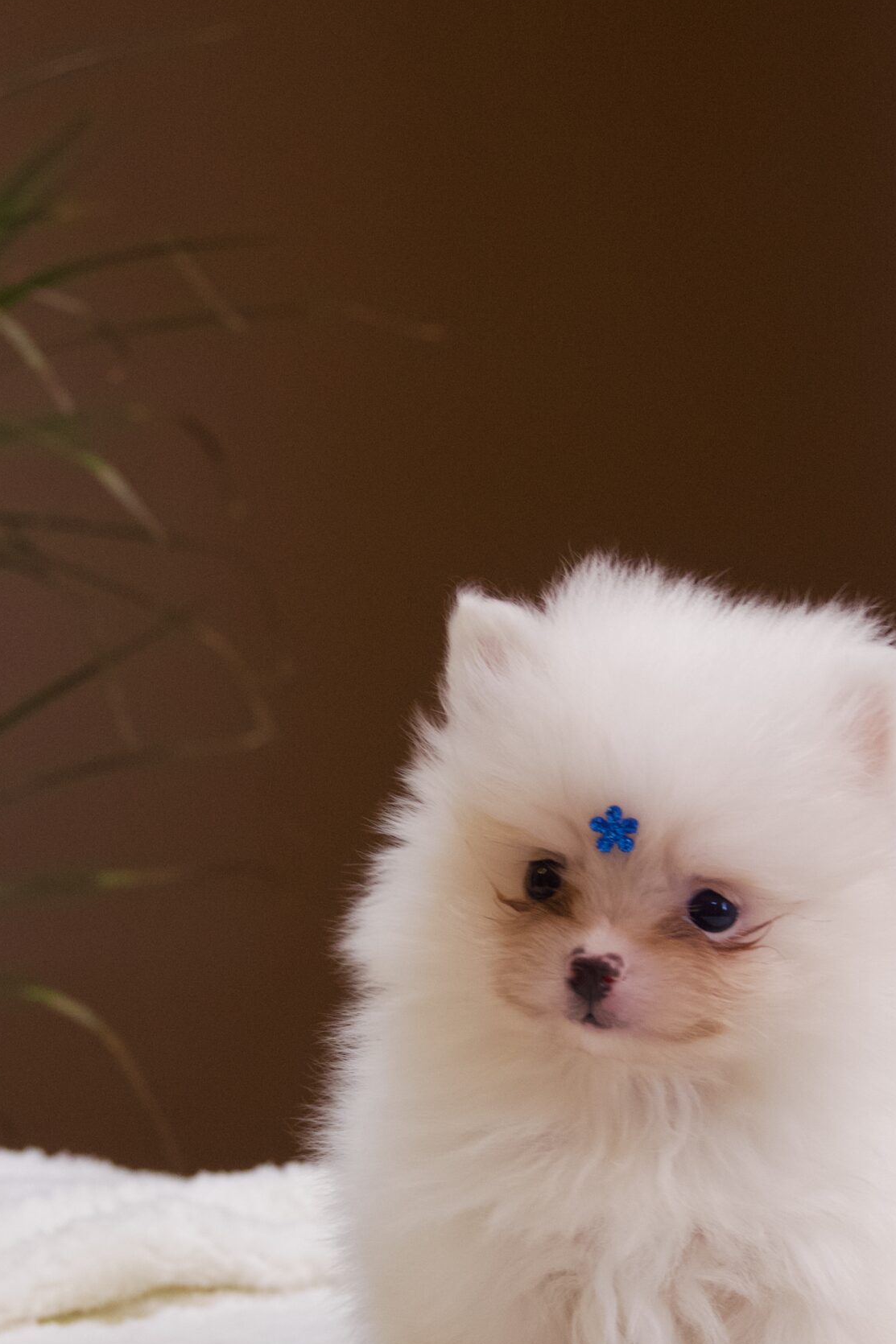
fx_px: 2619
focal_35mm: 70
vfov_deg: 28.8
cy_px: 748
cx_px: 477
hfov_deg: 19.4
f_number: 4.8
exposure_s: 1/160
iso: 1600
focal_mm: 30.5
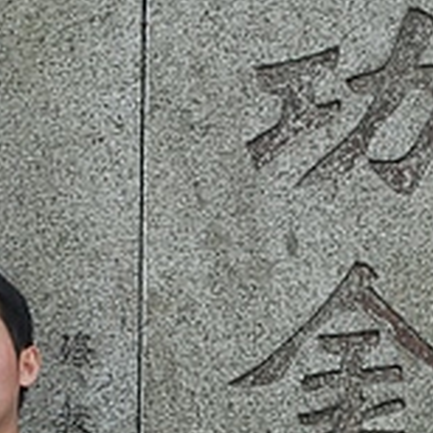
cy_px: 562
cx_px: 368
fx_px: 3198
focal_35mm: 226
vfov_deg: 7.7
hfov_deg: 7.7
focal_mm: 34
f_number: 6.3
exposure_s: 1/125
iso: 250
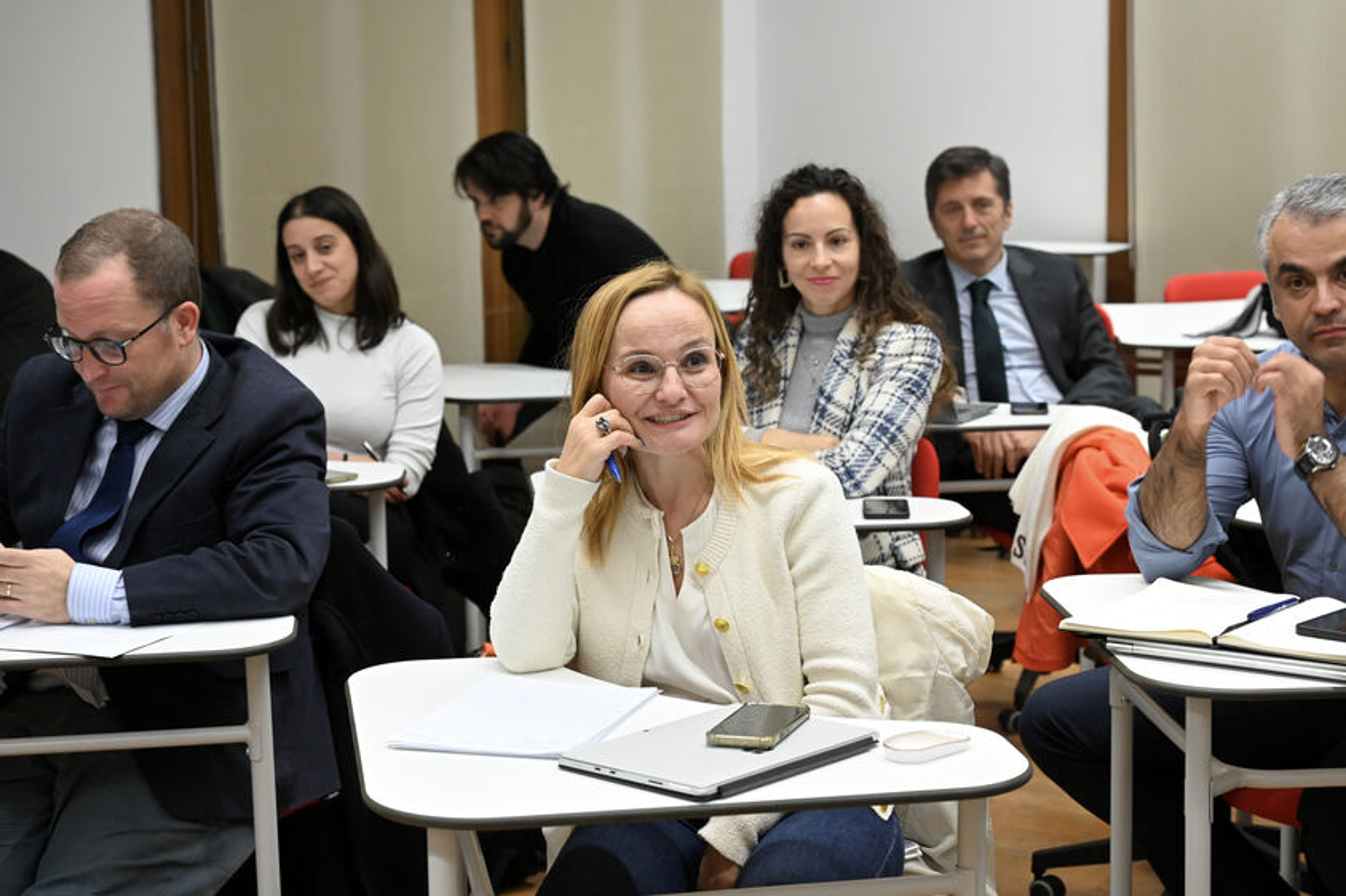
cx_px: 673
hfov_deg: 31.0
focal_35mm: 65
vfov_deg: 20.9
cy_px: 448
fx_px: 2429
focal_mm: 65
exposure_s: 1/125
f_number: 5.6
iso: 4000
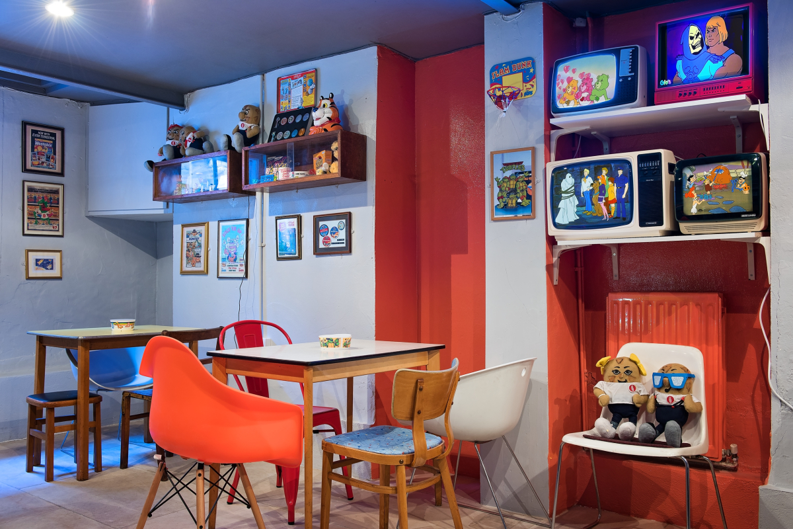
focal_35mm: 32
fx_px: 705
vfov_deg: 41.1
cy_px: 264
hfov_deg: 58.7
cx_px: 396
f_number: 8
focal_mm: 32
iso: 125
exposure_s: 6
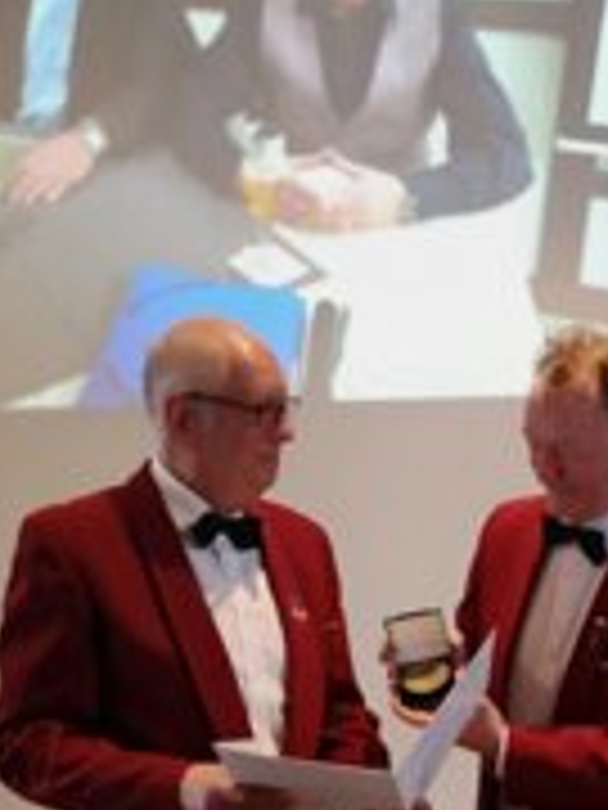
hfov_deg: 24.0
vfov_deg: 30.9
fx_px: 1405
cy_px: 716
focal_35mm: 60
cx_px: 486
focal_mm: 5.58
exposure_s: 1/100
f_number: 1.8
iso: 640
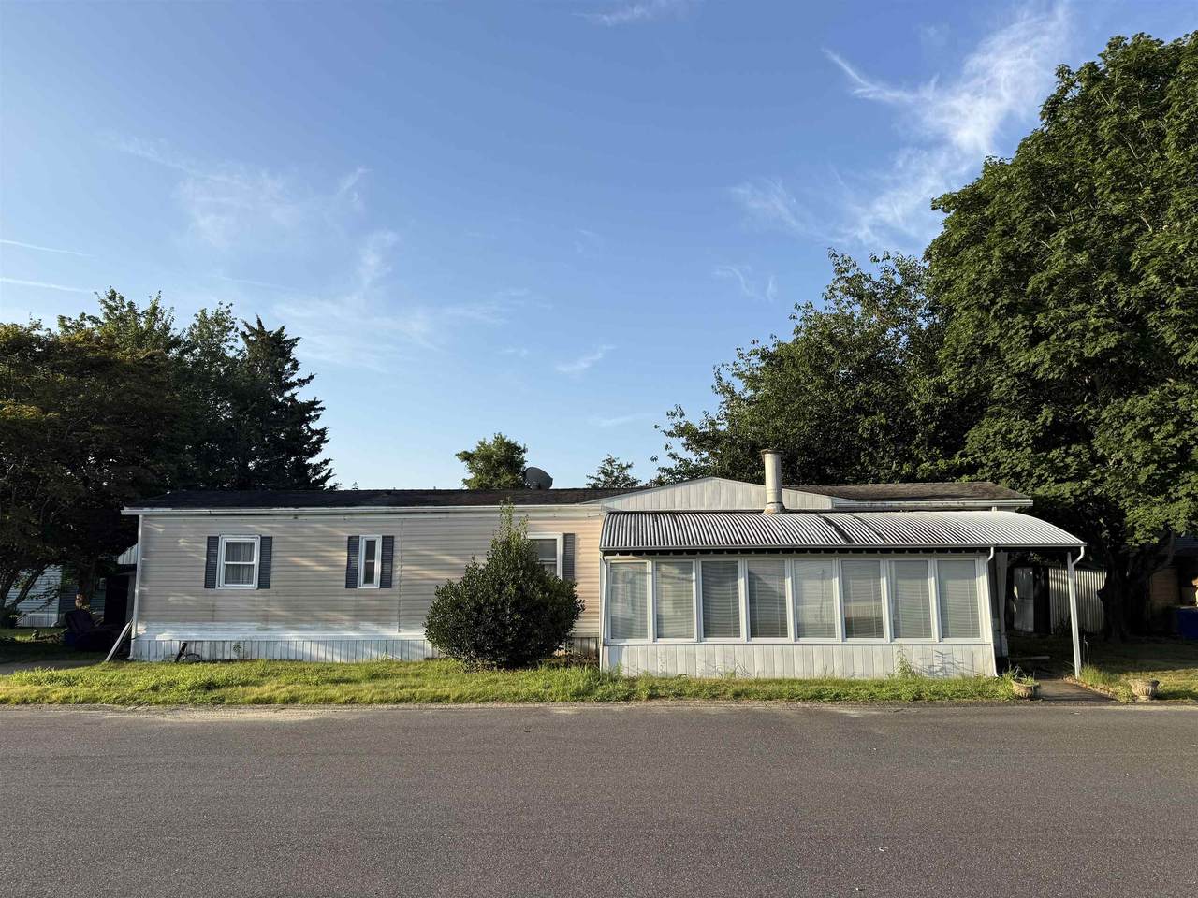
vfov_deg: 56.8
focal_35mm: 24
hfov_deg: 71.6
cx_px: 599
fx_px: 831
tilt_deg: +7.3
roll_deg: -0.7
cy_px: 449
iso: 80
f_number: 1.78
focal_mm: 6.76
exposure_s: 1/2445
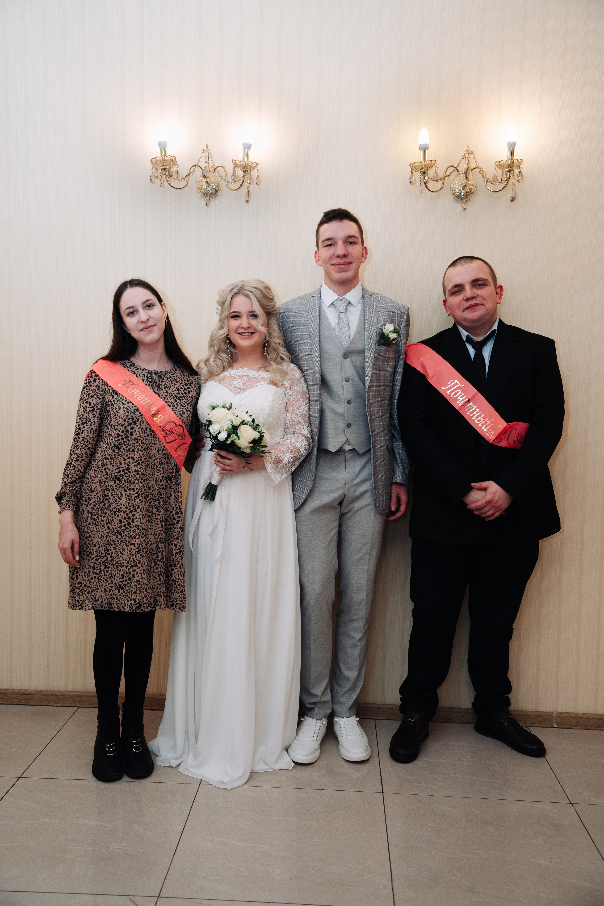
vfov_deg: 58.7
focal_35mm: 32
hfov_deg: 41.1
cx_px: 302
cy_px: 453
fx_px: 805
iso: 800
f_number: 4
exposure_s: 1/125
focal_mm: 32
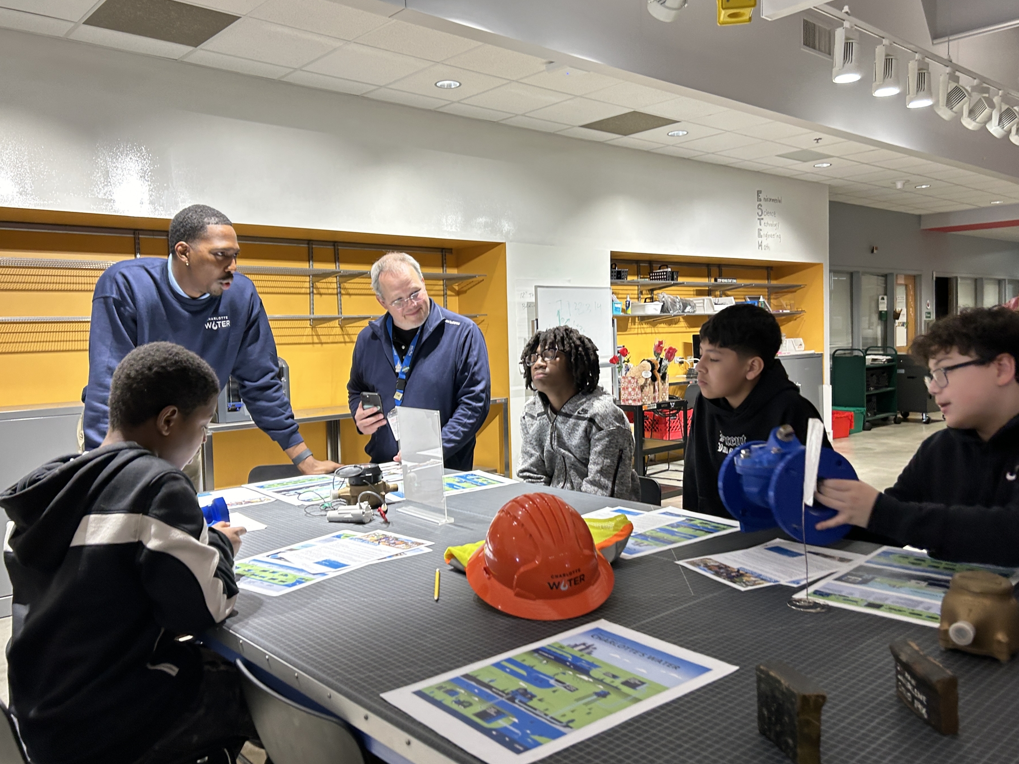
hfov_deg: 61.6
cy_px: 365
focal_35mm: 29
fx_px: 854
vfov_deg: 48.2
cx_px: 525
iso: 125
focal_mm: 5.7
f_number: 1.5
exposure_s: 1/120
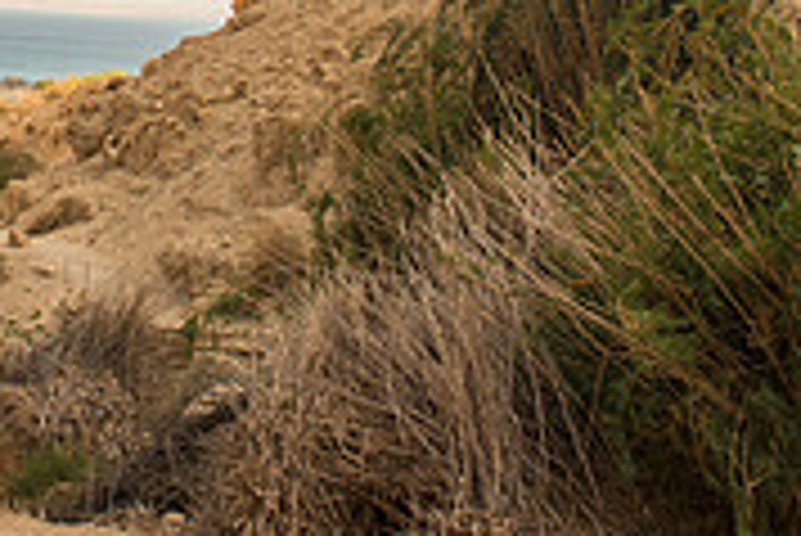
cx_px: 36
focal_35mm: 78
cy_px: -245
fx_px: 1737
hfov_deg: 25.0
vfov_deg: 16.2
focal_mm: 24
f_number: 2.8
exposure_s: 1/2000
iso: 200
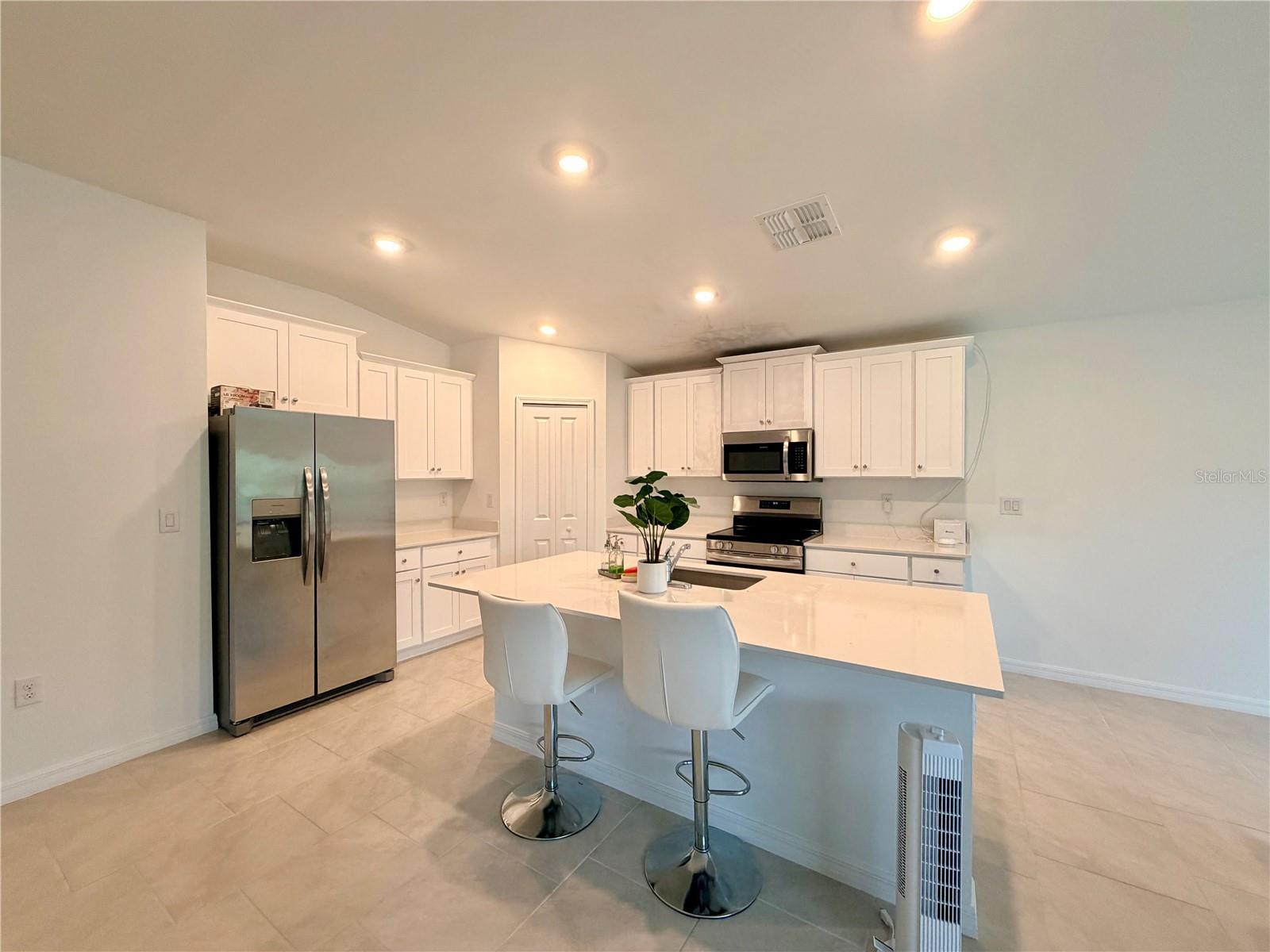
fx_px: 514
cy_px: 476
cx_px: 635
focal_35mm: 14
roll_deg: +0.8
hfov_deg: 102.1
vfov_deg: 85.7
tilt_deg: -0.8
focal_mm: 2.22
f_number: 2.2
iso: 250
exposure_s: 1/120
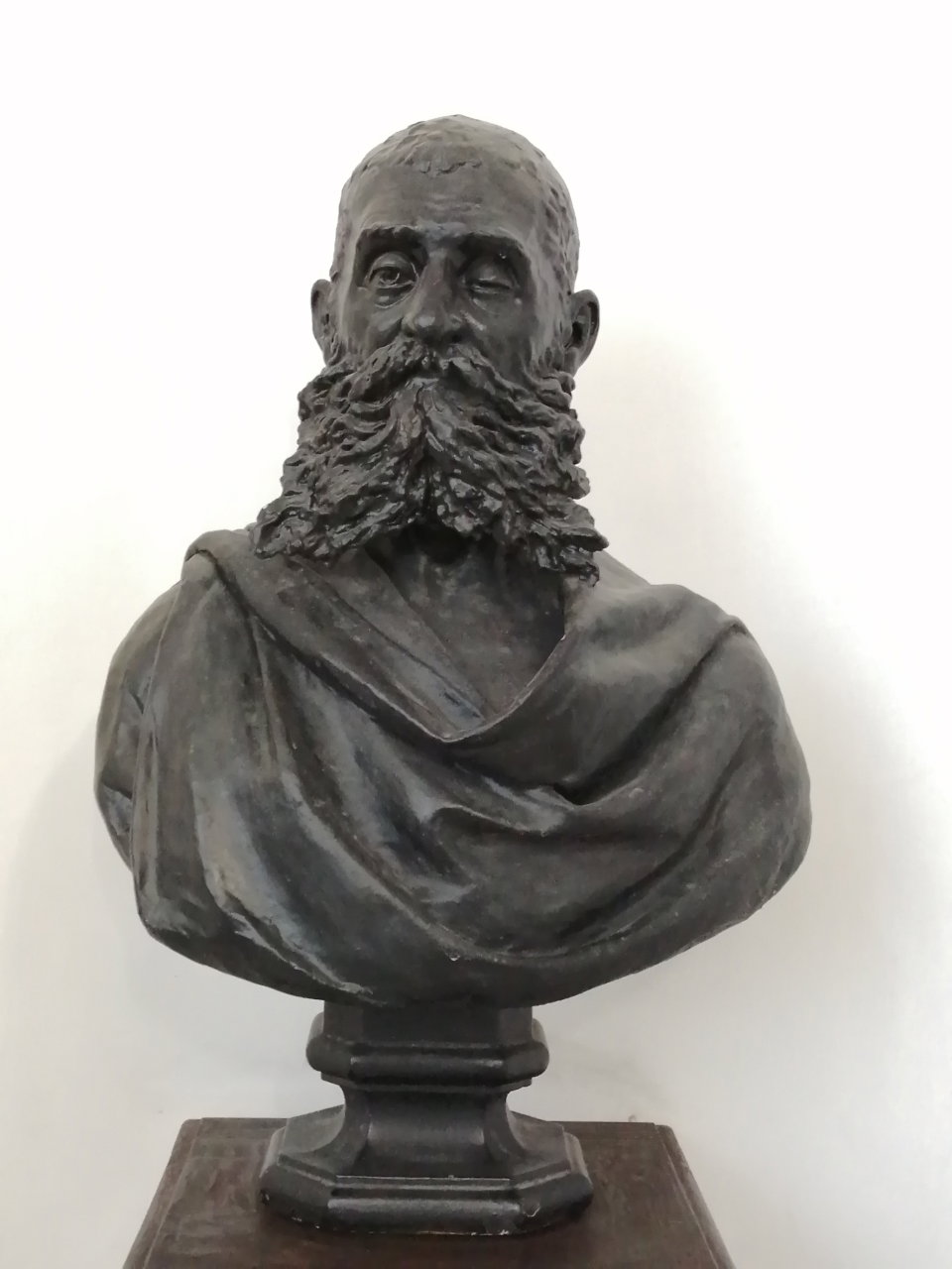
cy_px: 634
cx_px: 476
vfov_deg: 38.9
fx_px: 1797
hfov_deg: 29.7
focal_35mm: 49
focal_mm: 3.46
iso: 320
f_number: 1.8
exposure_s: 1/20
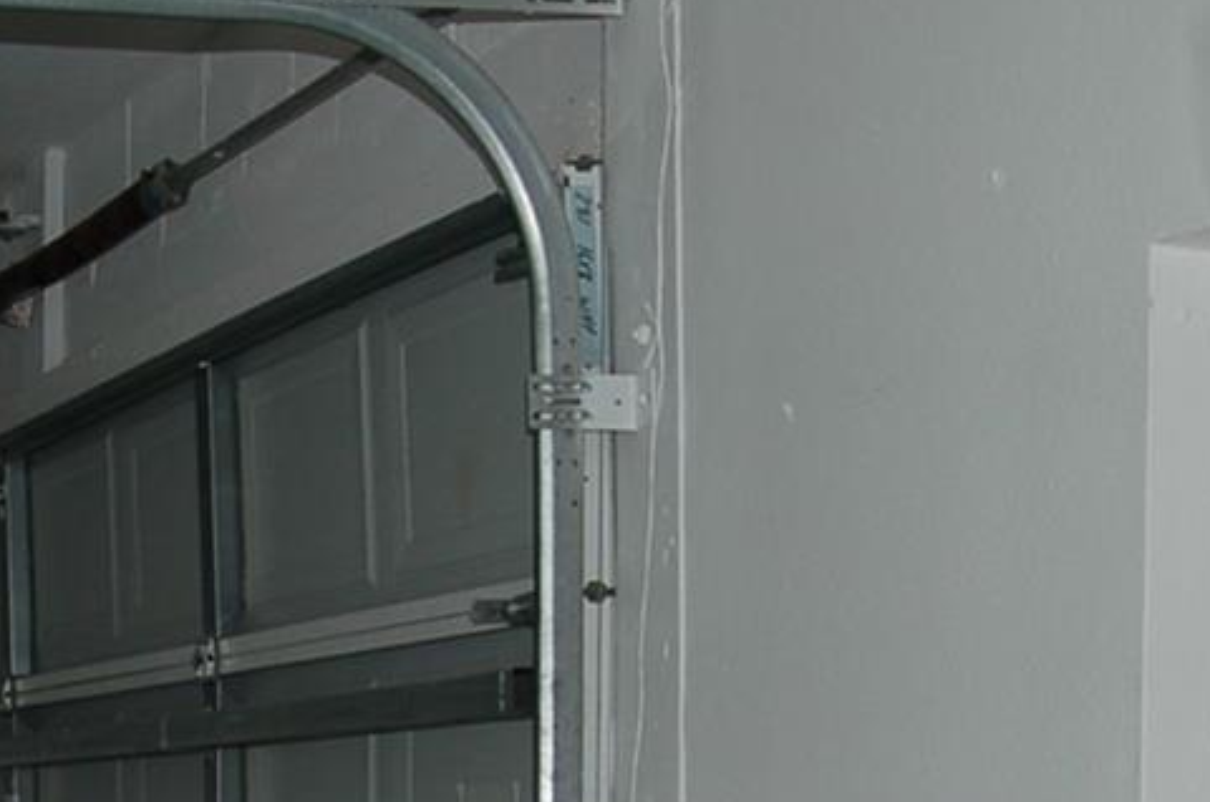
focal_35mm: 90
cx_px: -149
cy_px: 1079
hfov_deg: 21.4
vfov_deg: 14.4
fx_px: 3019
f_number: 5.6
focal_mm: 18
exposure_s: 1/125
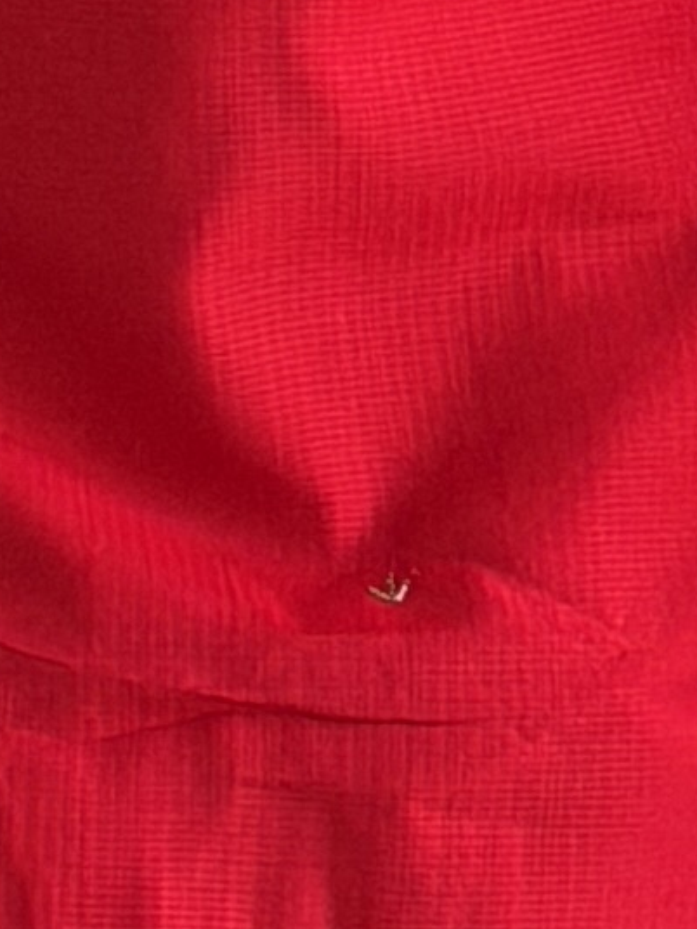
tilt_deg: -10.6
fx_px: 9692
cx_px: 376
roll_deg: -0.9
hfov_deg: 4.1
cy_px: 341
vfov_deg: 5.5
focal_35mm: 361
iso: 64
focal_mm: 6.76
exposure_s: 1/121
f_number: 1.78
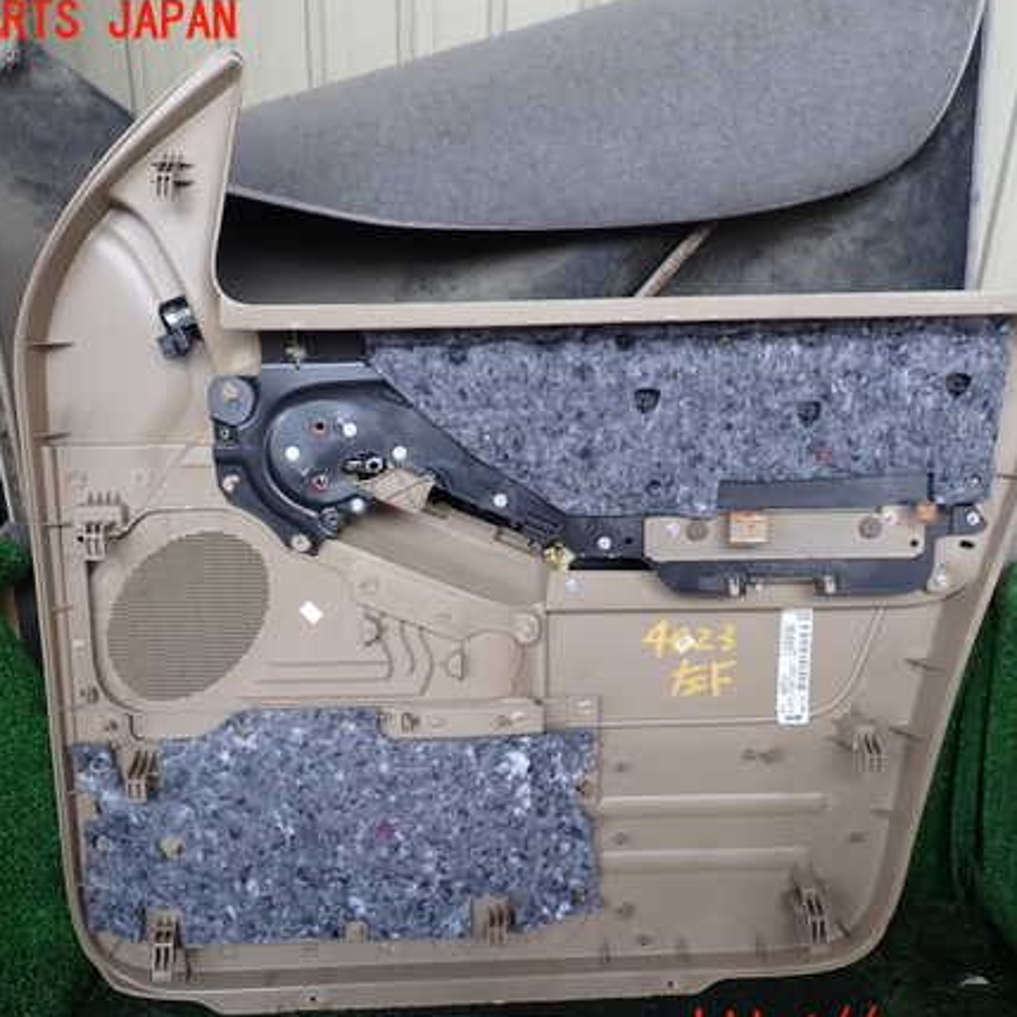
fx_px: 1030
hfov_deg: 52.5
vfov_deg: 52.5
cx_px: 518
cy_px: 528
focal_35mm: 31
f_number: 2.8
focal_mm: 4.5
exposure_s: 1/160
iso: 100
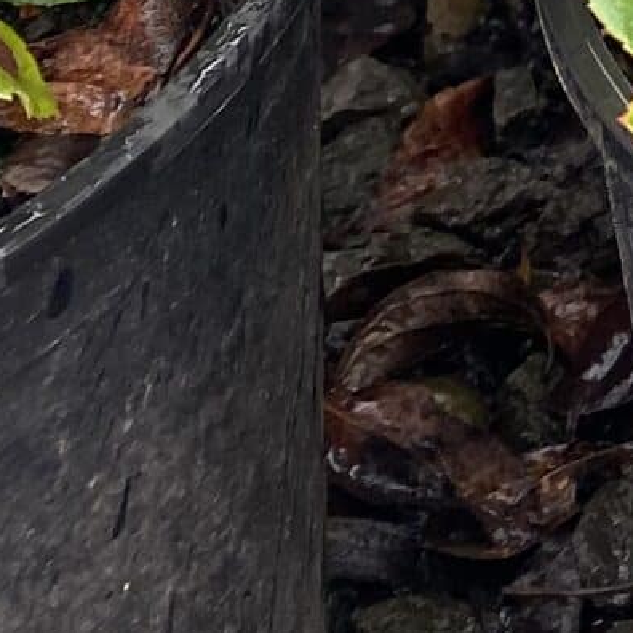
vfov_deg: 8.4
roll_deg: +0.2
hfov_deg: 9.4
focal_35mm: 167
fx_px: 3455
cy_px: -1403
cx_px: 1512
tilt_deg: -13.8
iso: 40
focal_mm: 4.25
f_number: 1.8
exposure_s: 1/122
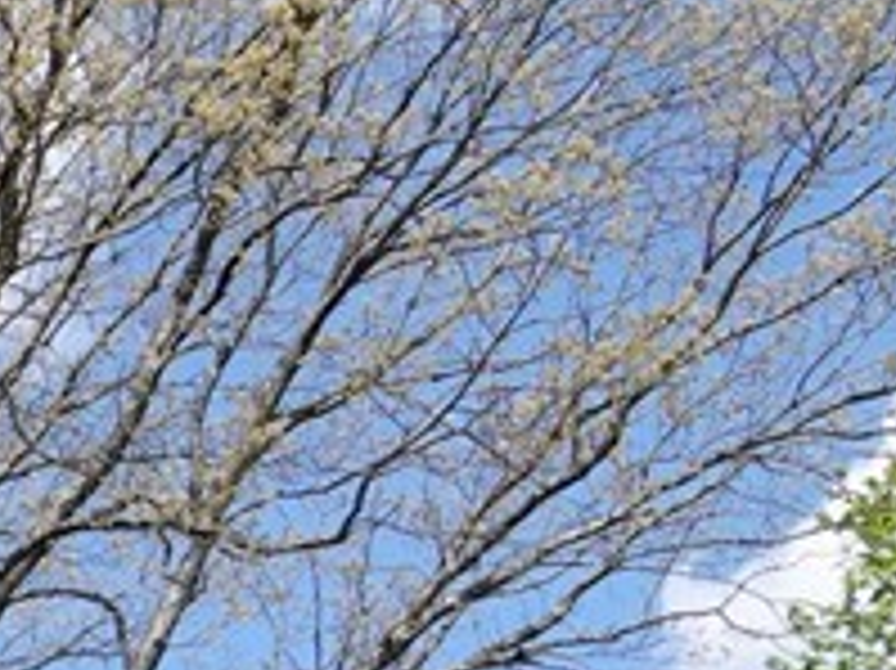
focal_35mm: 126
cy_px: 1560
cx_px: -1351
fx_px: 3259
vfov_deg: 10.3
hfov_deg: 12.1
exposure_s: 1/500
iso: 100
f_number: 4
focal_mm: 8.8
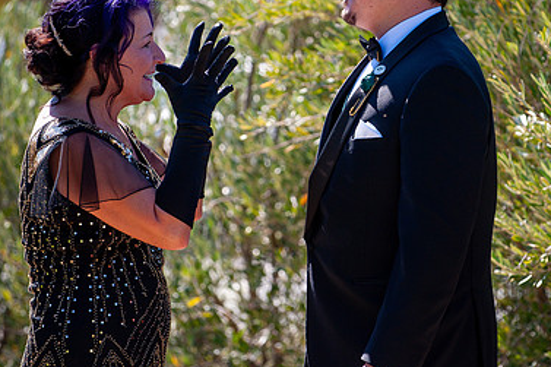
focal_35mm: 277
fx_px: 4238
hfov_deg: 7.4
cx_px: 357
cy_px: 108
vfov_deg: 5.0
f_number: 4
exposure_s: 1/2000
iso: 500
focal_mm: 180
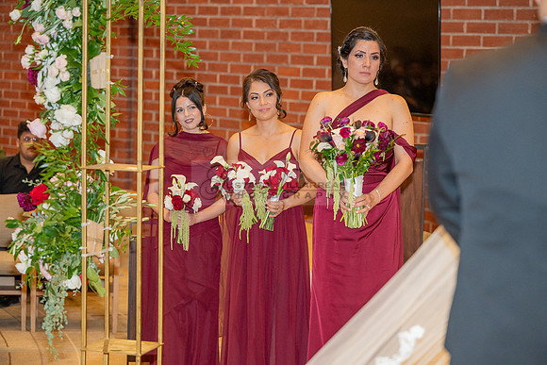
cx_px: 274
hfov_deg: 21.7
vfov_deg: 14.6
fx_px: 1429
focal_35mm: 94
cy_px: 182
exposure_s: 1/160
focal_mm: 94
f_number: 3.2
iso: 1250
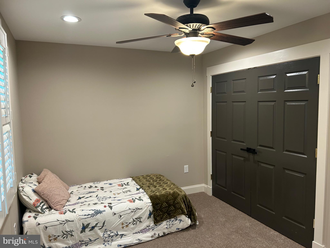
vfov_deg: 53.1
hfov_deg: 67.3
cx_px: 165
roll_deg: +1.5
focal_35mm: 26
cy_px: 124
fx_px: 248
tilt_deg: -5.5
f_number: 1.5
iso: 100
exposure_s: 1/60
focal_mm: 5.7
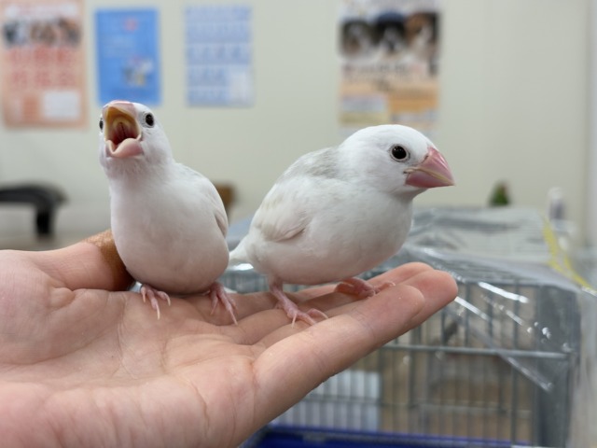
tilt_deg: -6.7
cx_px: 298
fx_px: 897
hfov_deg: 36.8
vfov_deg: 28.0
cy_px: 224
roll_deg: +1.1
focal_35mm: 52
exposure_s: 1/50
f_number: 1.6
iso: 32
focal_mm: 5.96
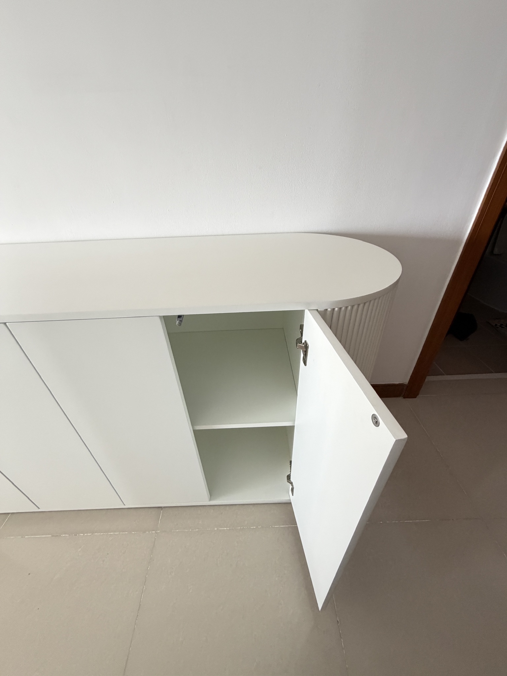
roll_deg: +1.6
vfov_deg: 102.1
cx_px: 254
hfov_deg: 85.7
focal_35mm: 14
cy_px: 338
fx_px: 273
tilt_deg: -34.2
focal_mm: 2.22
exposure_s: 1/60
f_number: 2.2
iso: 500
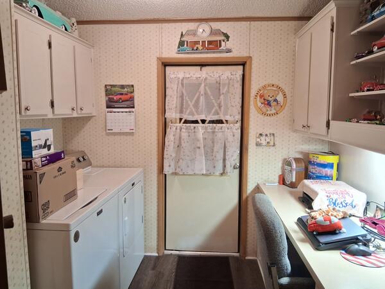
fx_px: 289
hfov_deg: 67.3
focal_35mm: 26
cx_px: 192
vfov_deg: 53.1
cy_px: 144
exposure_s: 1/40
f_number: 1.8
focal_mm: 3.98
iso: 400
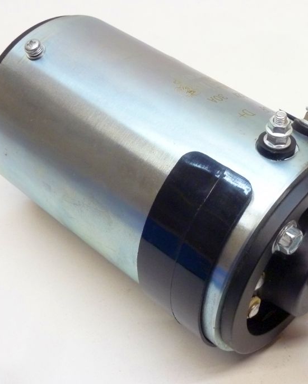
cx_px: 202
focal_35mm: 53
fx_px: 604
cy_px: 195
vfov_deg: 35.3
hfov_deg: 28.5
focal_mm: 6.5
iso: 400
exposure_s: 1/30
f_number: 3.6
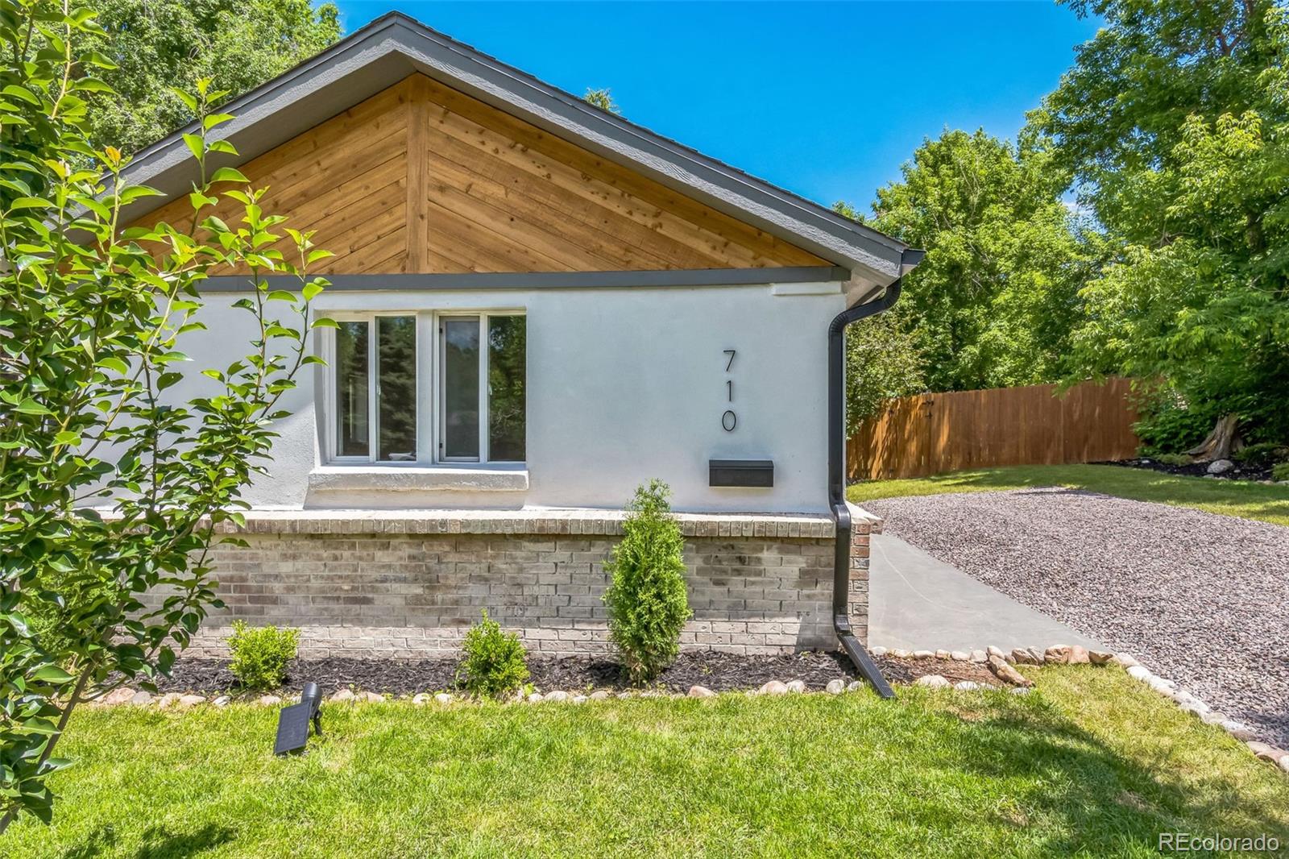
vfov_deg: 59.5
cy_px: 430
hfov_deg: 81.2
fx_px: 752
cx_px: 644
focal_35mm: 21
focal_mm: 14
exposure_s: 1/125
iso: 160
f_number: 13
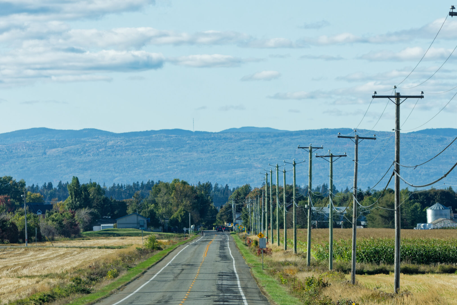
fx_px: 3580
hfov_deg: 7.3
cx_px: 244
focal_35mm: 282
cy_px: 188
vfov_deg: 4.9
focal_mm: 150
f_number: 8
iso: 450
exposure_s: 1/1000
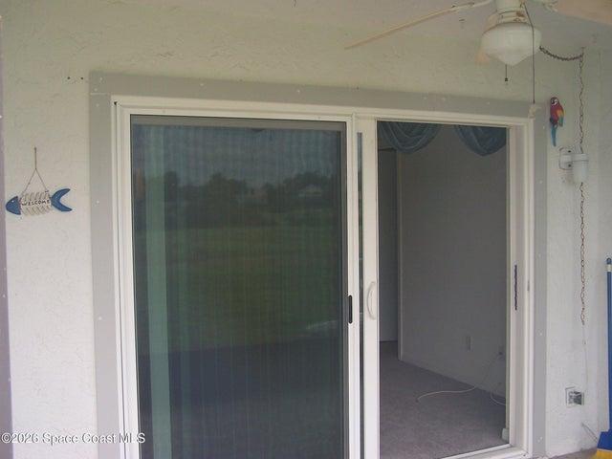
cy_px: 230
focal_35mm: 38
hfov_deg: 49.0
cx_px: 306
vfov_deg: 37.7
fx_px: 672
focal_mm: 6.3
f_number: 2.8
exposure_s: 1/125
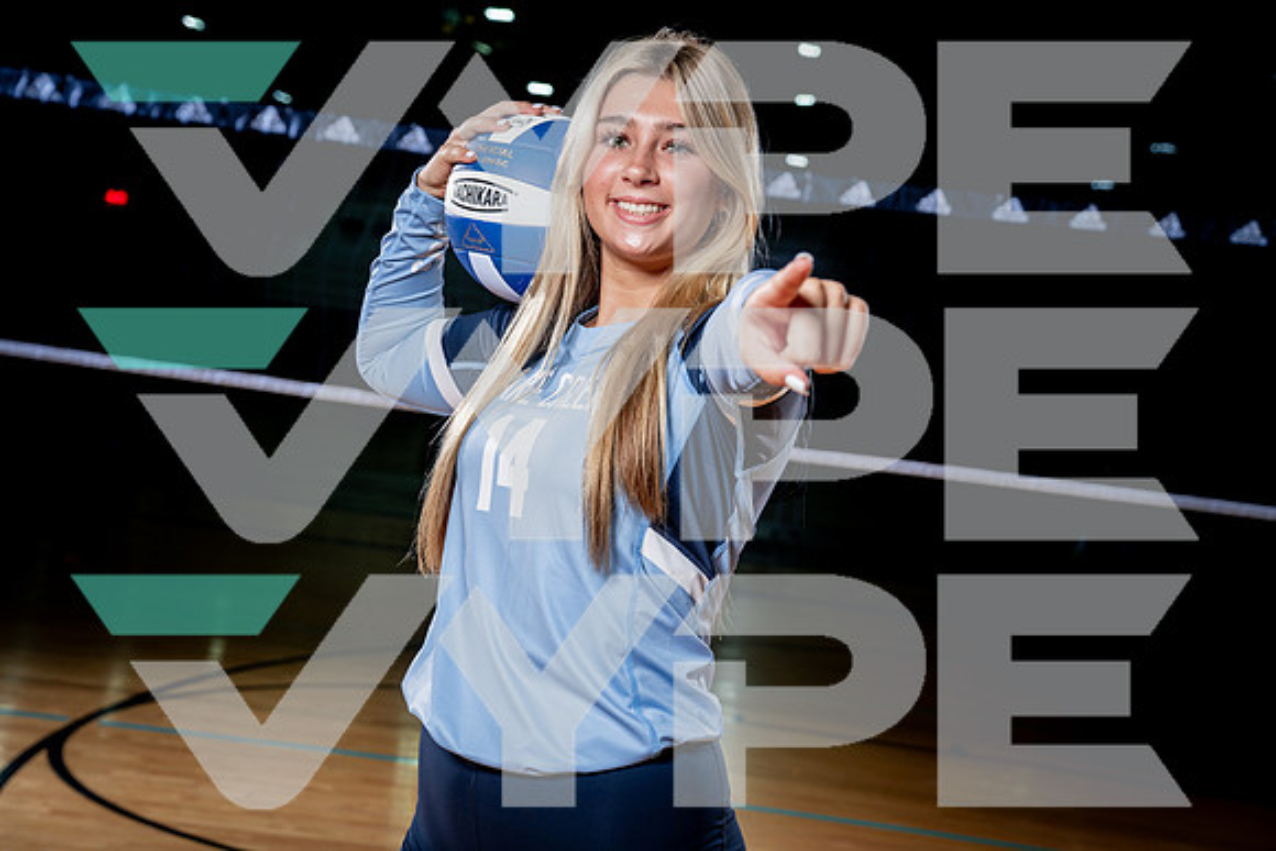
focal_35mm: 62
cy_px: 426
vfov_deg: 21.9
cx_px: 638
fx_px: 2198
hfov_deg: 32.4
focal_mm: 62
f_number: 5.6
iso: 250
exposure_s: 1/250
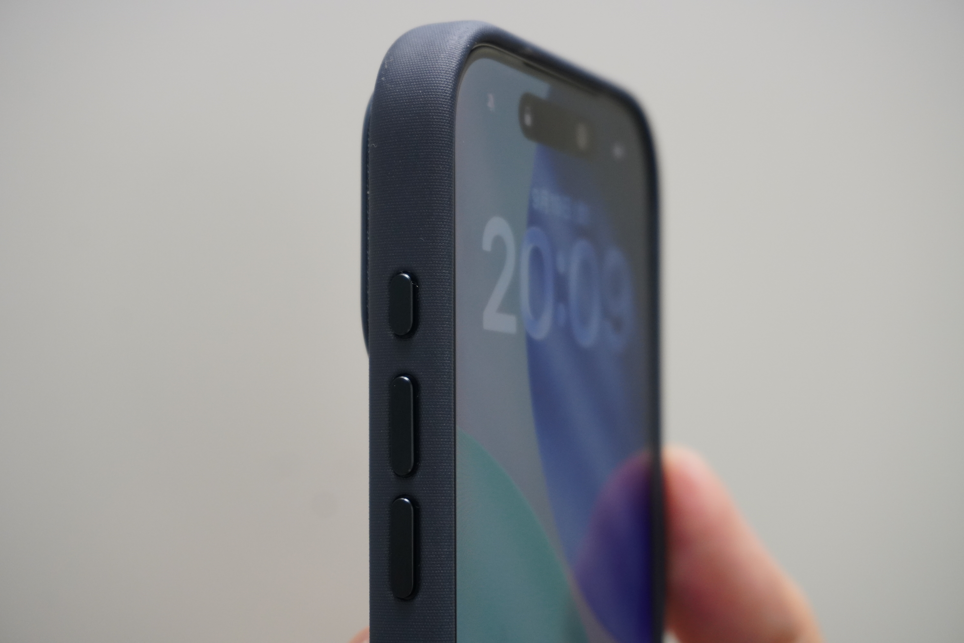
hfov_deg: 27.0
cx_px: 482
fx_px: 2008
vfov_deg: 18.2
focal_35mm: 75
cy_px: 322
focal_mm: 50
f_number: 5.6
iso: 1000
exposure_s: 1/80
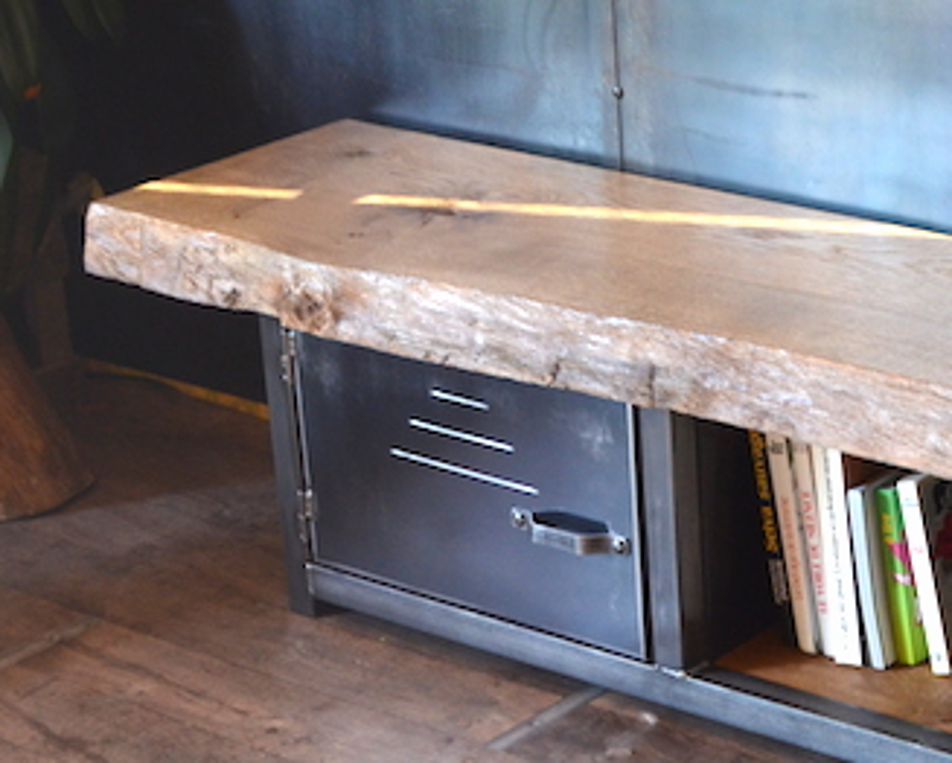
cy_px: 376
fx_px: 2904
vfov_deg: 15.0
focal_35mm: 103
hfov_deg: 18.0
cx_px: 1039
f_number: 7.1
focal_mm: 30
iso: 800
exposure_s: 1/20
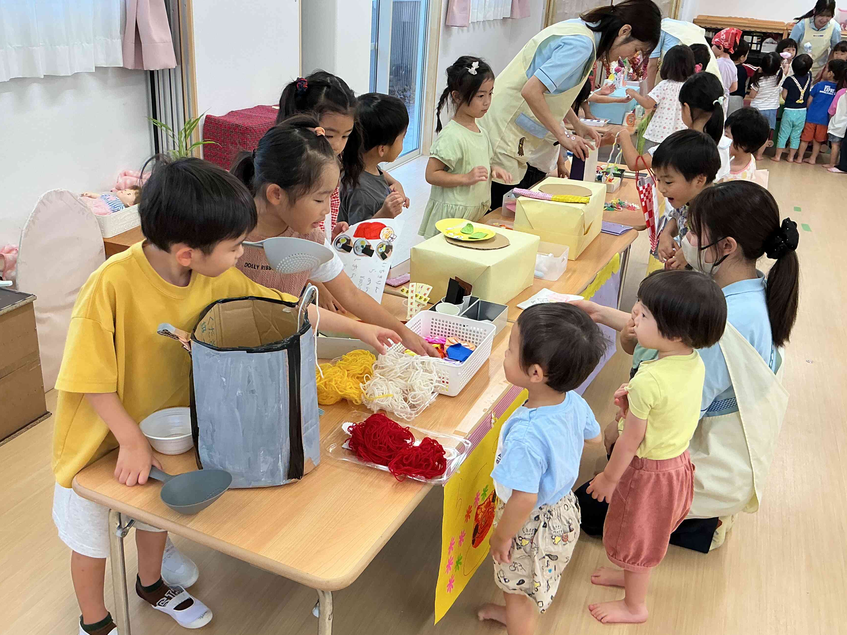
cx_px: 408
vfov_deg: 41.8
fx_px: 832
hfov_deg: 53.9
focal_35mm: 34
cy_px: 321
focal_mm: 3
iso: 40
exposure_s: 1/60
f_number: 1.8
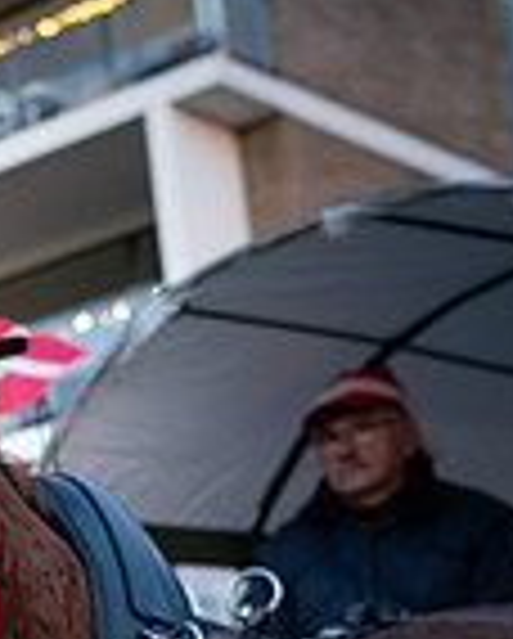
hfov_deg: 9.8
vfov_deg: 13.1
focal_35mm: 140
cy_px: 902
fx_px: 2651
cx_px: -687
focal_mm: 35
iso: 1600
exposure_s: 1/50
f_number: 2.5
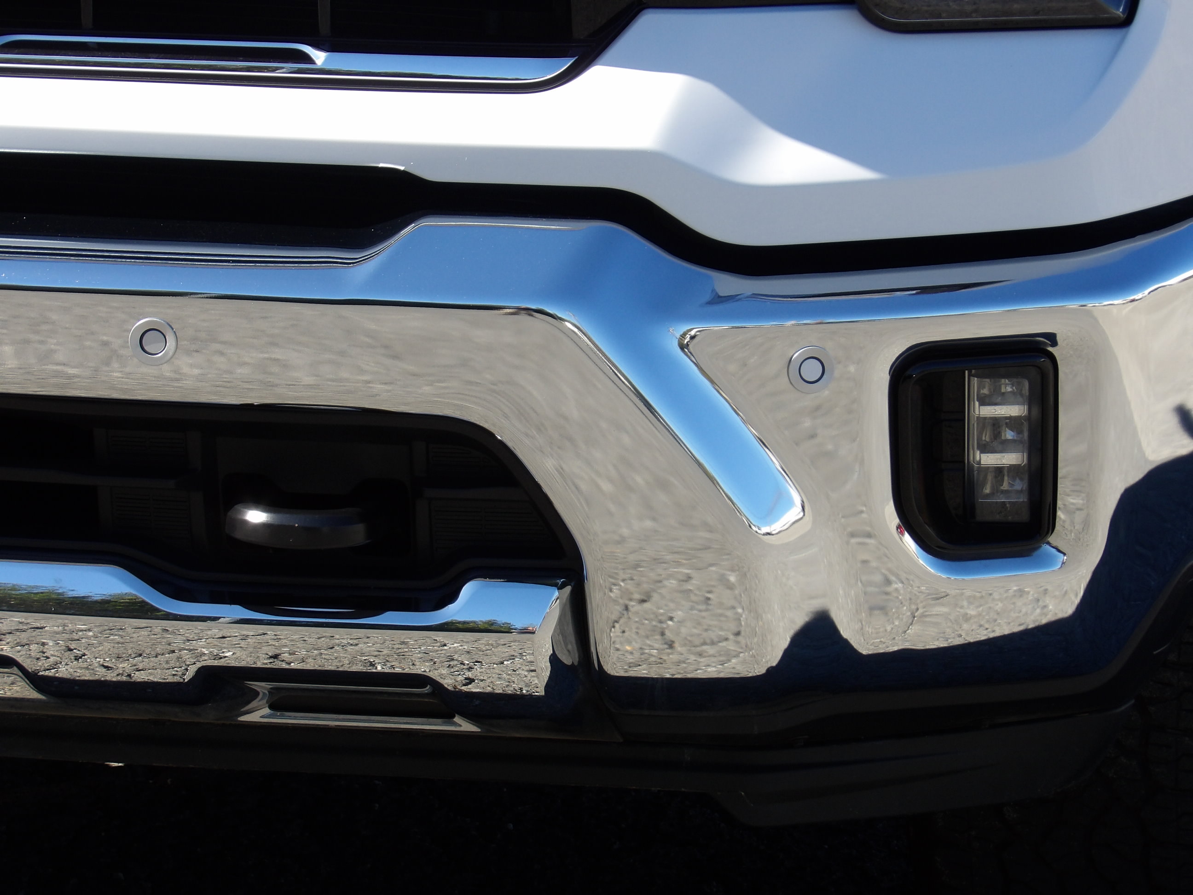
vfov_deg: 7.5
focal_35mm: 198
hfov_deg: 10.0
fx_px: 6824
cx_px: 596
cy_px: 448
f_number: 4.5
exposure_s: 1/283
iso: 100
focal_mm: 35.6
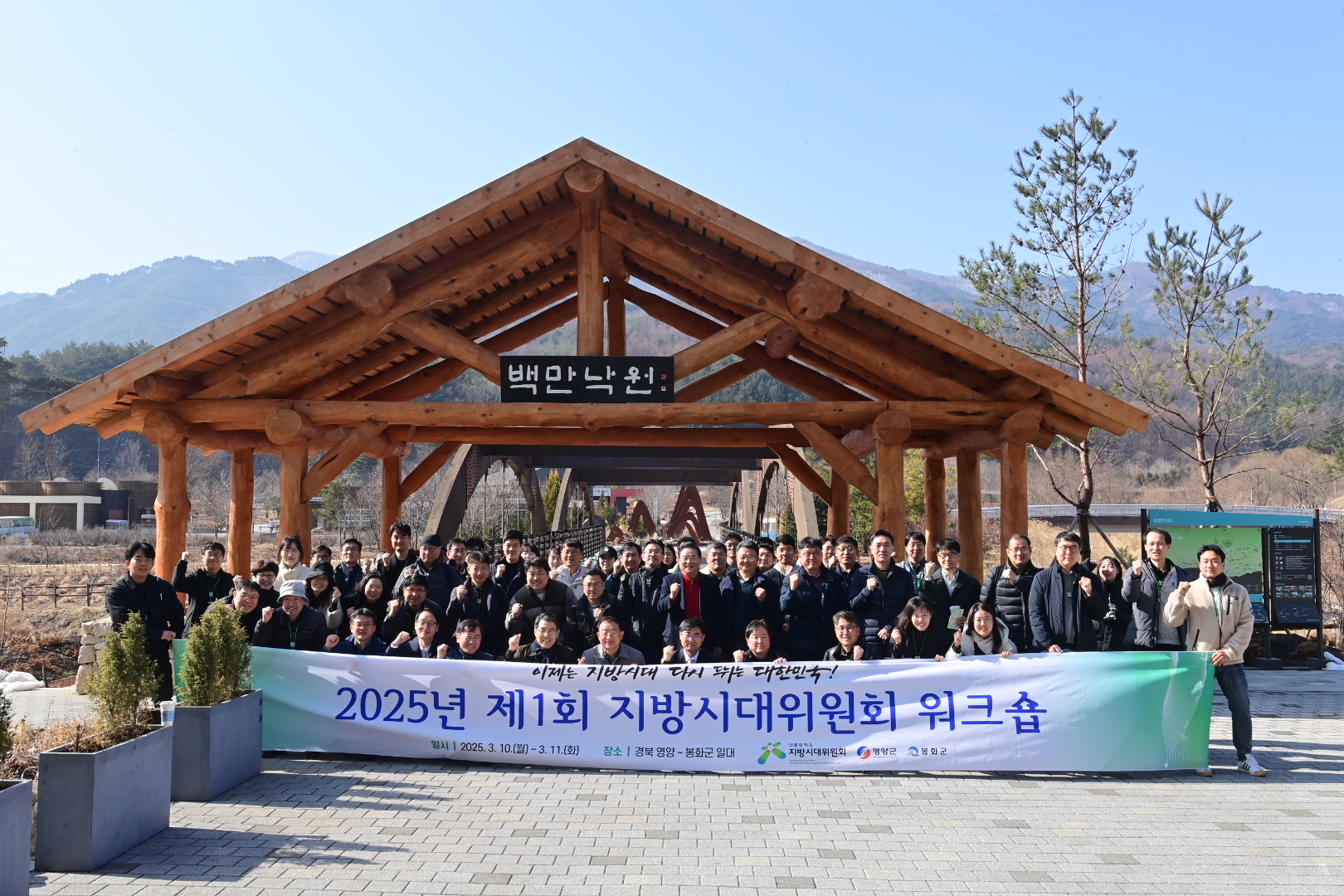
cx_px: 672
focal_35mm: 34
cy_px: 448
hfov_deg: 55.8
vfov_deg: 38.9
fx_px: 1269
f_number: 14
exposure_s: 1/160
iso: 500
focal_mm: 34
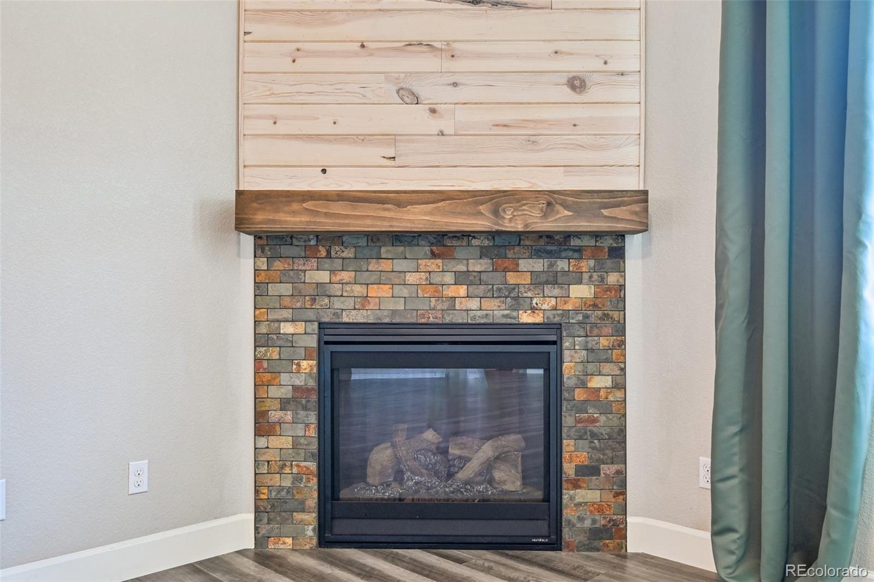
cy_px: 291
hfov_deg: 61.9
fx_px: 728
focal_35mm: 30
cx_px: 437
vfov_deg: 43.6
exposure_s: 1/4
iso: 400
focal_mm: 30
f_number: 10
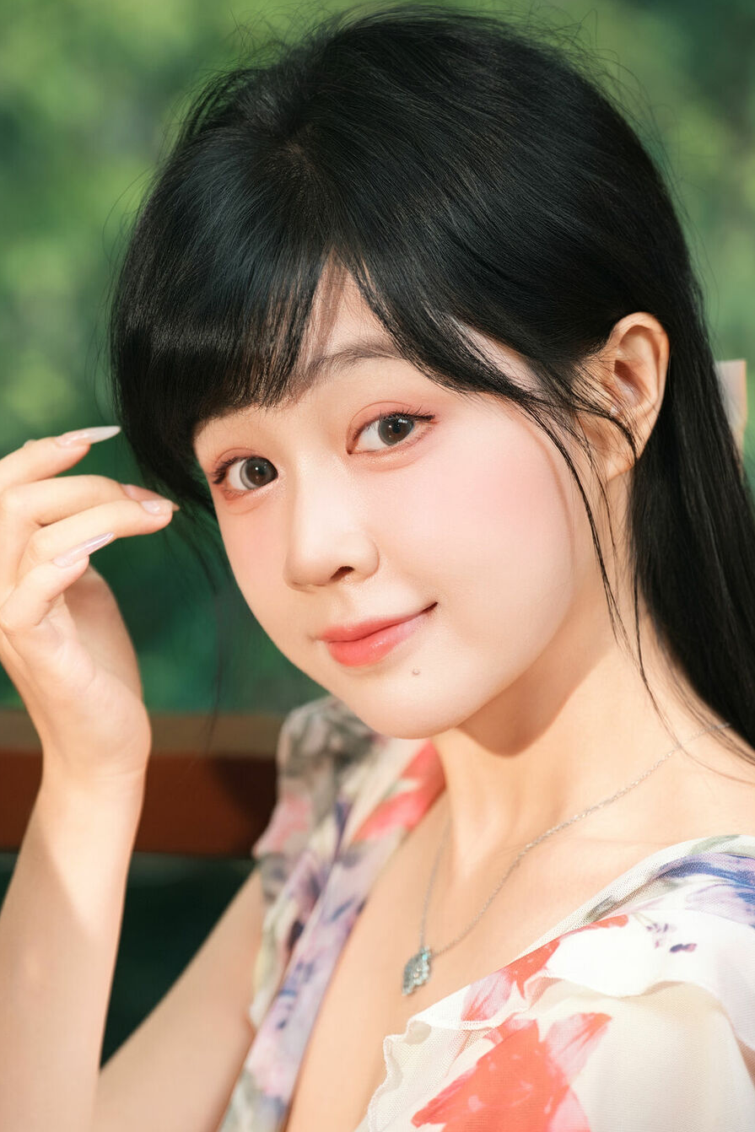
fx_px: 3837
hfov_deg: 11.2
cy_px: 561
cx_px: 359
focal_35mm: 122
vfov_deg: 16.8
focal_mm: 104
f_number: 4
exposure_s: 1/125
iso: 500
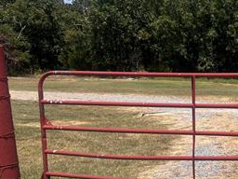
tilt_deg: -9.2
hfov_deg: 27.1
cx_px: 270
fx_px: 447
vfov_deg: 22.5
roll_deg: +1.9
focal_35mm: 65
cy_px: 118
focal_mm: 5.7
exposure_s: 1/4831
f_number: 1.5
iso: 50
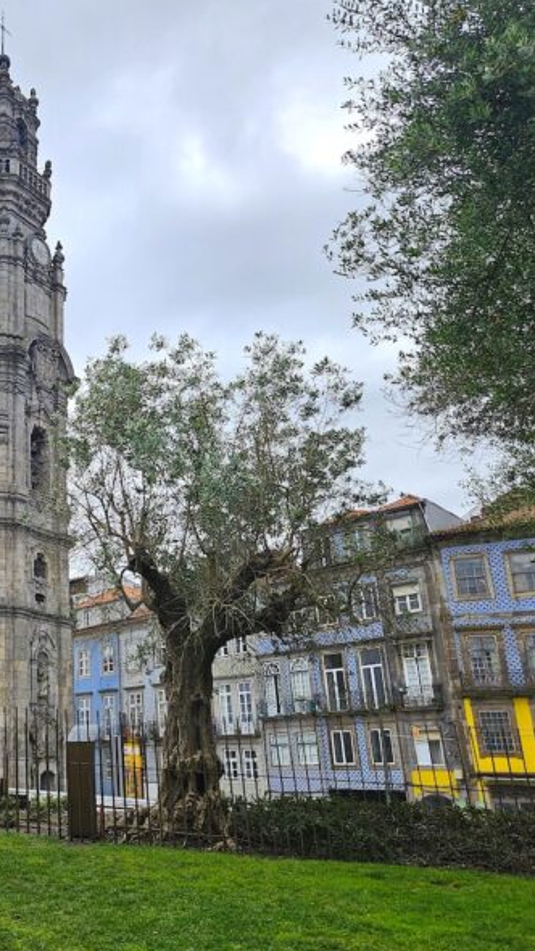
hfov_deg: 31.9
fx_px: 857
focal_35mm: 34
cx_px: -5
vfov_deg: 58.0
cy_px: 472
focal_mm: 5.4
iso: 25
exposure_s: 1/2503
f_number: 1.8
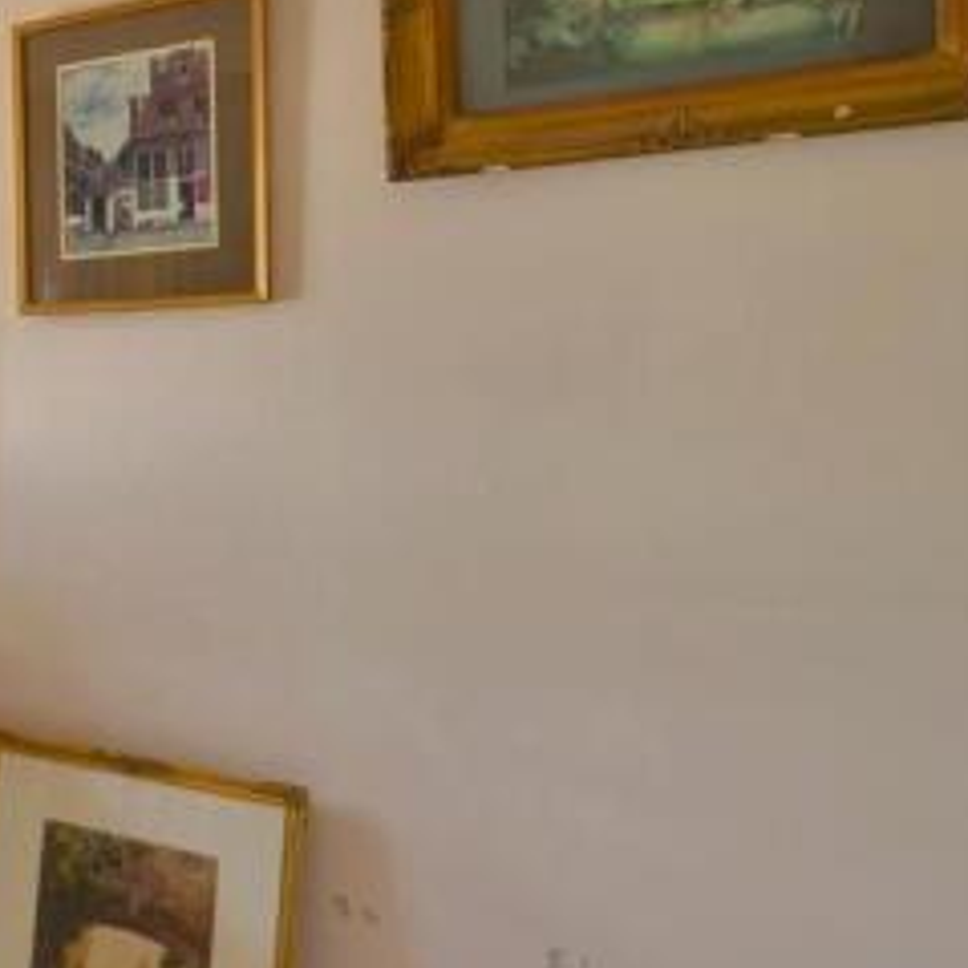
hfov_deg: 36.2
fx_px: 1107
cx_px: -203
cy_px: 407
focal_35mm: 35
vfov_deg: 47.0
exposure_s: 1/80
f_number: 11
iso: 400
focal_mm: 10
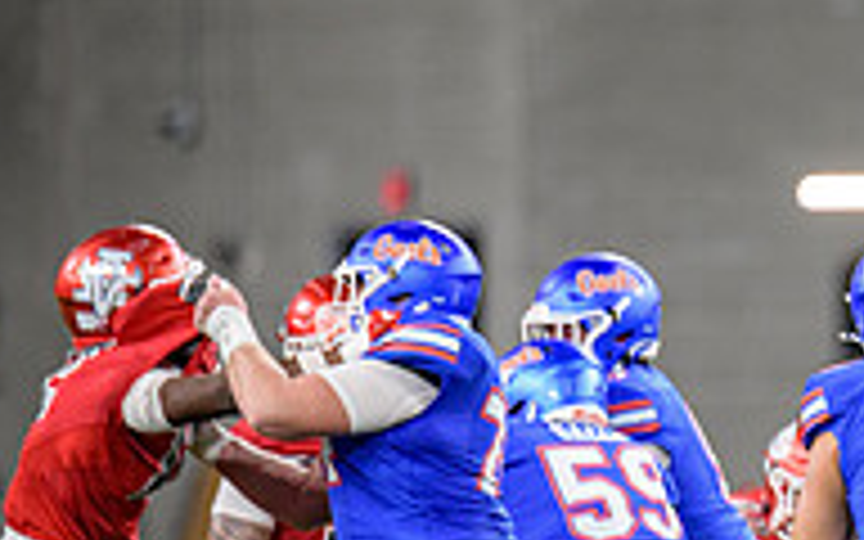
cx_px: 999
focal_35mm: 925
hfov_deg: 2.3
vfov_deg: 1.4
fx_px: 21781
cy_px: 493
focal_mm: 300
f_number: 2.8
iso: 1000
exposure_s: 1/400
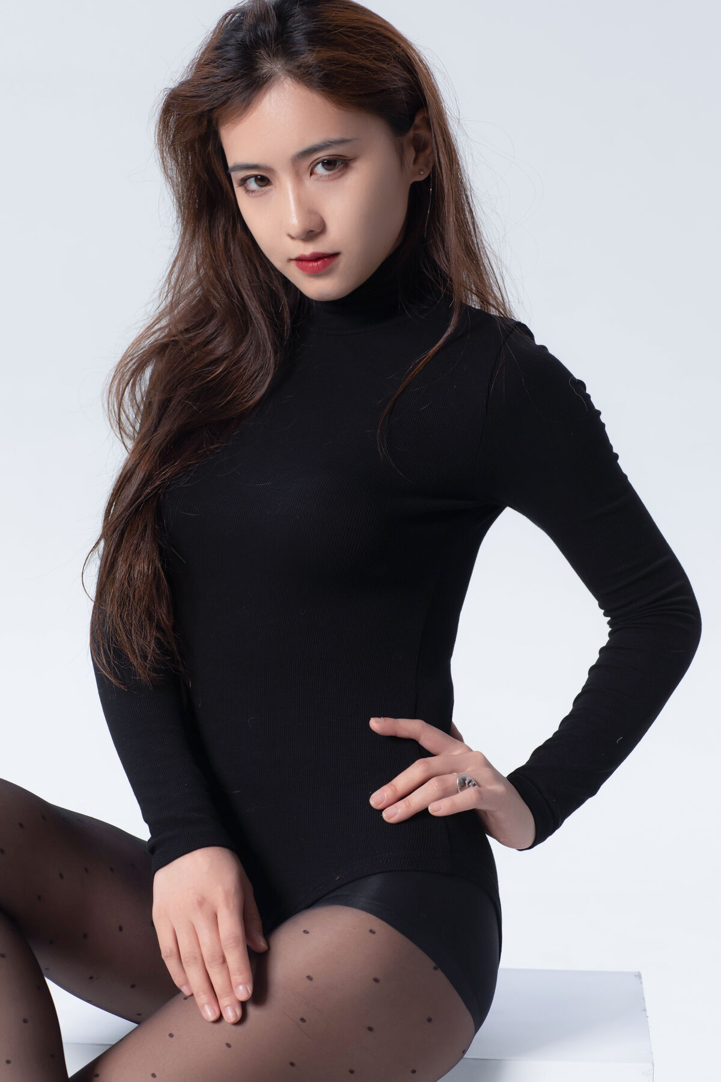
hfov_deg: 16.3
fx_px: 2523
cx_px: 360
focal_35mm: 84
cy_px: 541
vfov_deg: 24.2
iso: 320
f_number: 6.3
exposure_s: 1/200
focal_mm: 85
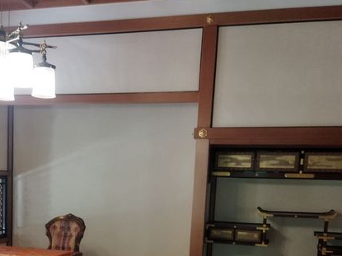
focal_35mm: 53
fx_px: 523
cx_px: 108
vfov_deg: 26.3
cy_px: 247
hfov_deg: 35.7
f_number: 1.79
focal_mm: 4.71
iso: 225
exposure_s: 1/33
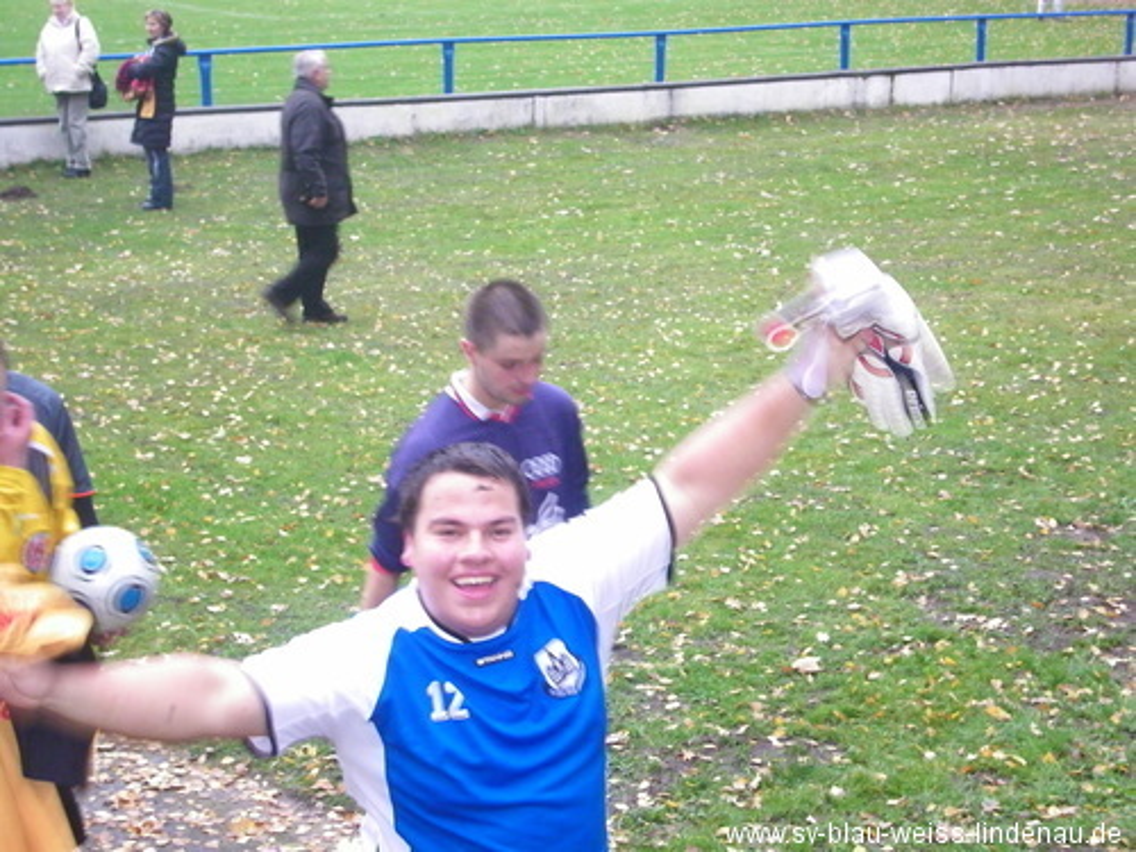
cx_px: 568
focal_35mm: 66
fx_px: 2166
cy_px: 426
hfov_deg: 29.4
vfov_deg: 22.3
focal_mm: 11.7
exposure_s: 1/30
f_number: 4.1
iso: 400
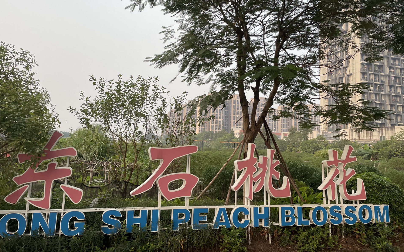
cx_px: 200
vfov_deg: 43.0
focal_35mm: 29
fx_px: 319
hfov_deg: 64.6
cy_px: 109
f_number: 1.6
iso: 32
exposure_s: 1/356
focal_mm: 4.2
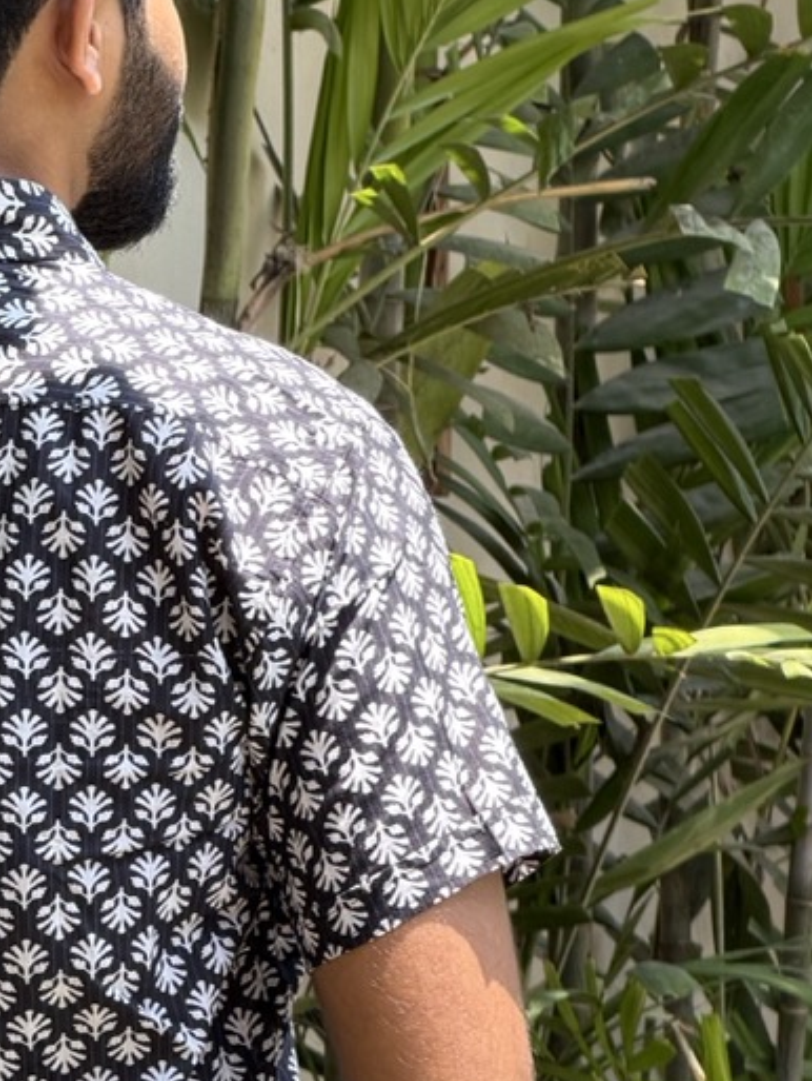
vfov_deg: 7.9
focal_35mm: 249
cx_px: -95
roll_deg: +0.3
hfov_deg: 5.9
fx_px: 7781
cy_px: 805
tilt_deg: -4.1
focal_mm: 16.89
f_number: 2.8
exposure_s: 1/175
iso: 50
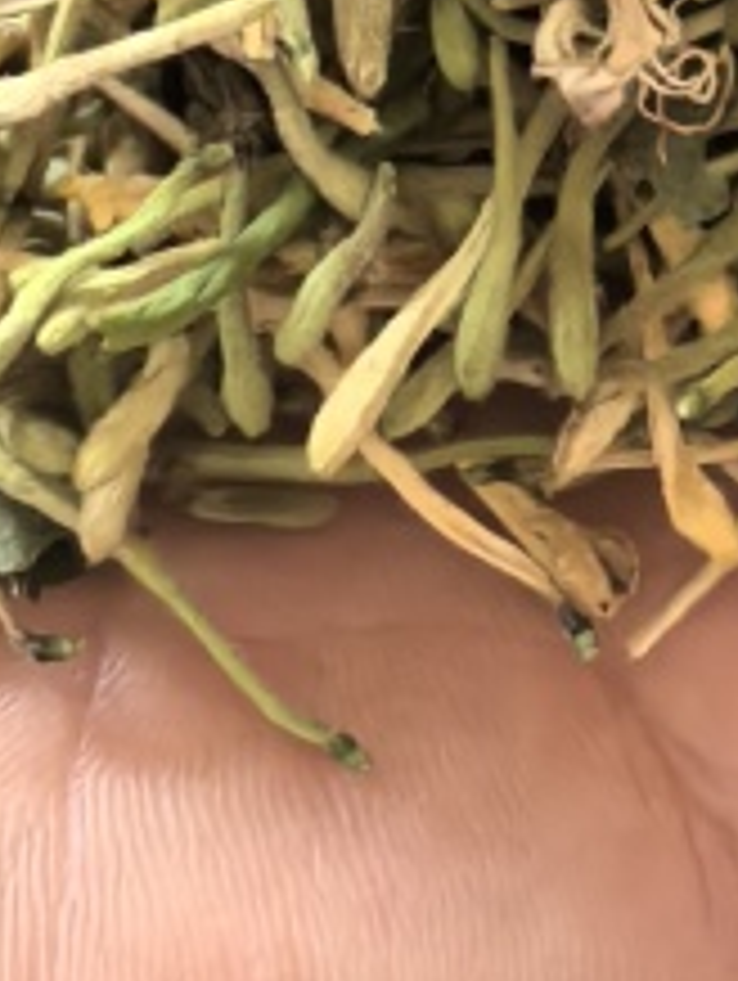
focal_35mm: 132
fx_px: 3745
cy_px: -479
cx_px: 1107
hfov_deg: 10.8
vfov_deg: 14.0
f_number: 2
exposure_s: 1/500
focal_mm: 5.75
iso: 2500
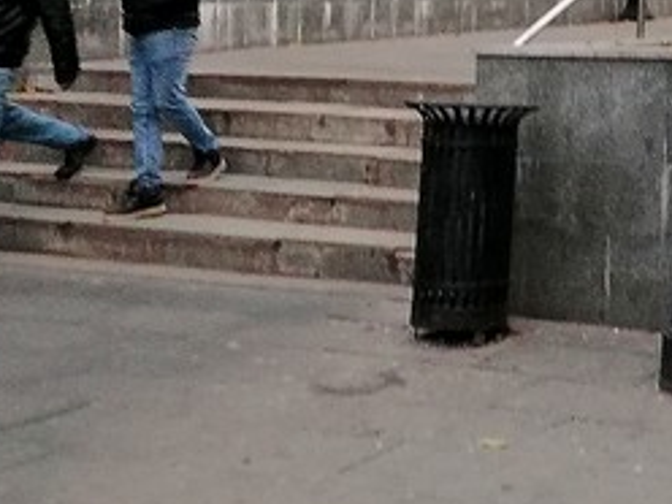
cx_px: 783
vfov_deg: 16.0
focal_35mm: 87
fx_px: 1689
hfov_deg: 21.1
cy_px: -165
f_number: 1.8
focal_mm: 5.3
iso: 640
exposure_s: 1/100
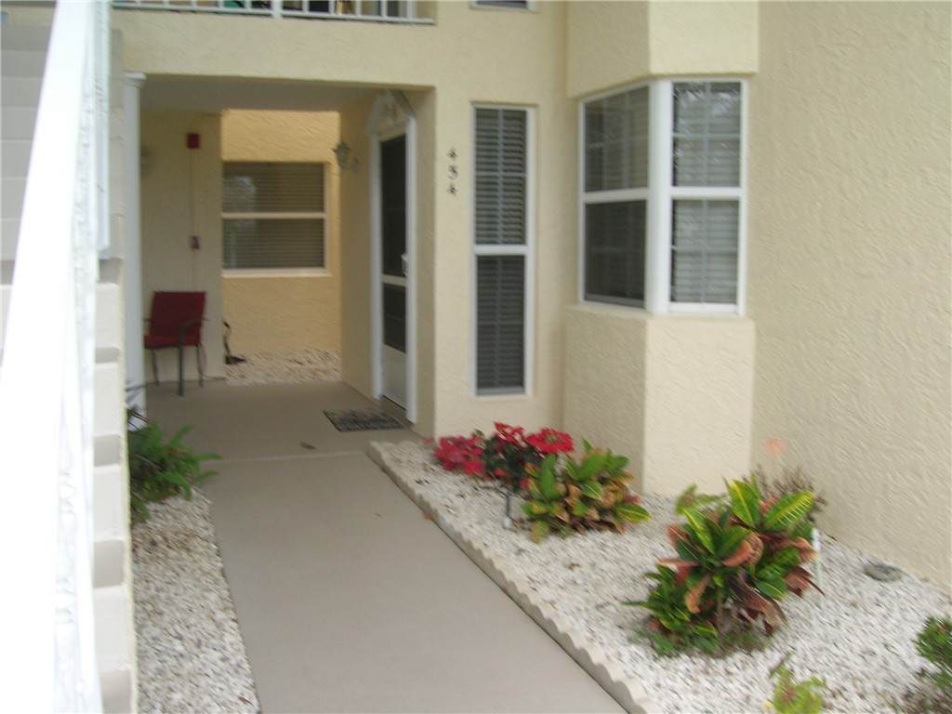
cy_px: 357
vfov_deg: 41.8
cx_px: 476
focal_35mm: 34
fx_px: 935
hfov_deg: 54.0
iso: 50
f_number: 4.9
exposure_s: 1/92.1
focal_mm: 5.7
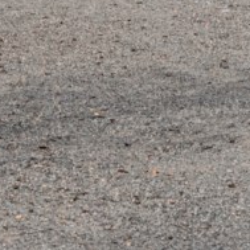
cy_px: -311
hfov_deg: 6.3
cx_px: 25
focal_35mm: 277
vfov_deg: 6.1
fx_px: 2263
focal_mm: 48
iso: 320
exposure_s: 1/640
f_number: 8
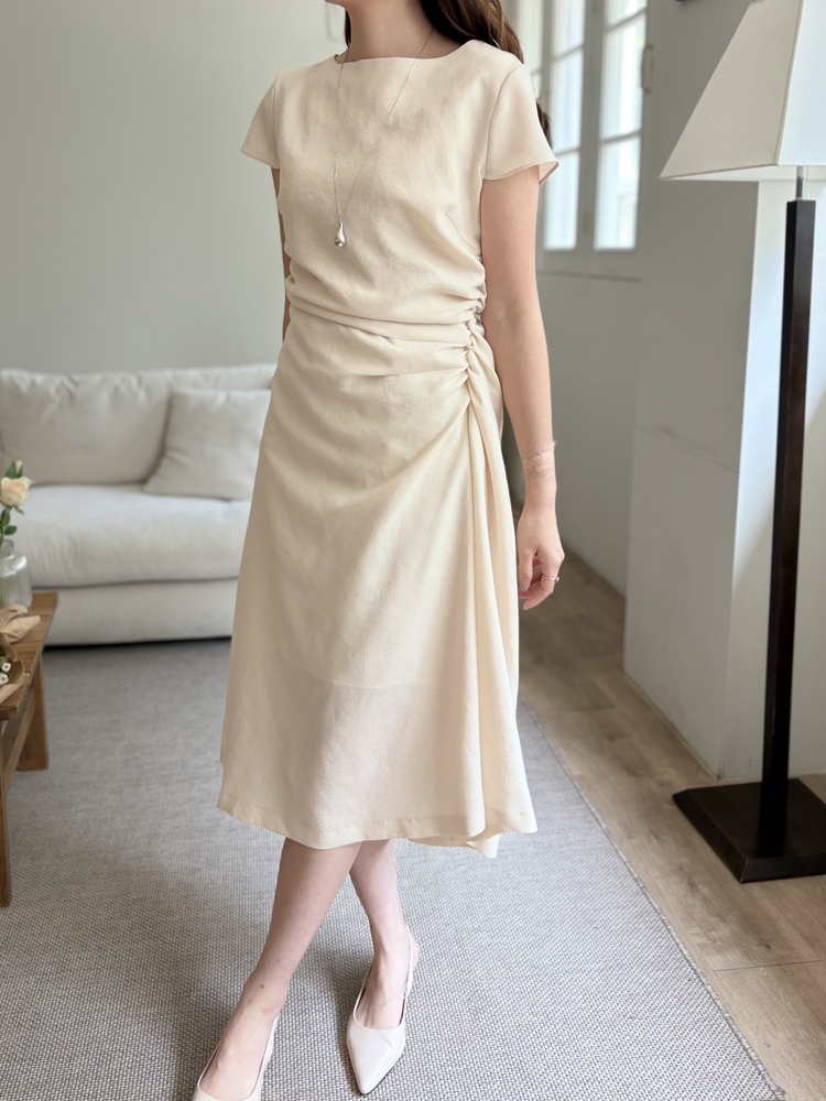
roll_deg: -0.4
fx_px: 827
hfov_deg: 53.1
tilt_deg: -9.8
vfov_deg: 67.3
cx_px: 413
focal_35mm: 26
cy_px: 550
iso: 100
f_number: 1.6
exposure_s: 1/122
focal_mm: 5.96
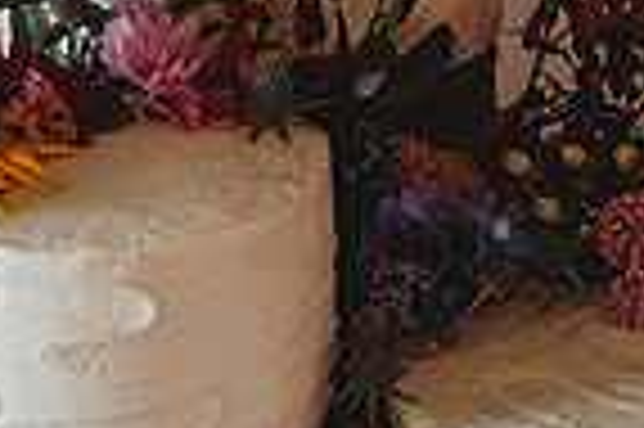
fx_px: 3484
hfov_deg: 10.5
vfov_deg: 7.0
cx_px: 626
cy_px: 241
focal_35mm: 195
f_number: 2.8
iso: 800
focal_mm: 48
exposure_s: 1/125
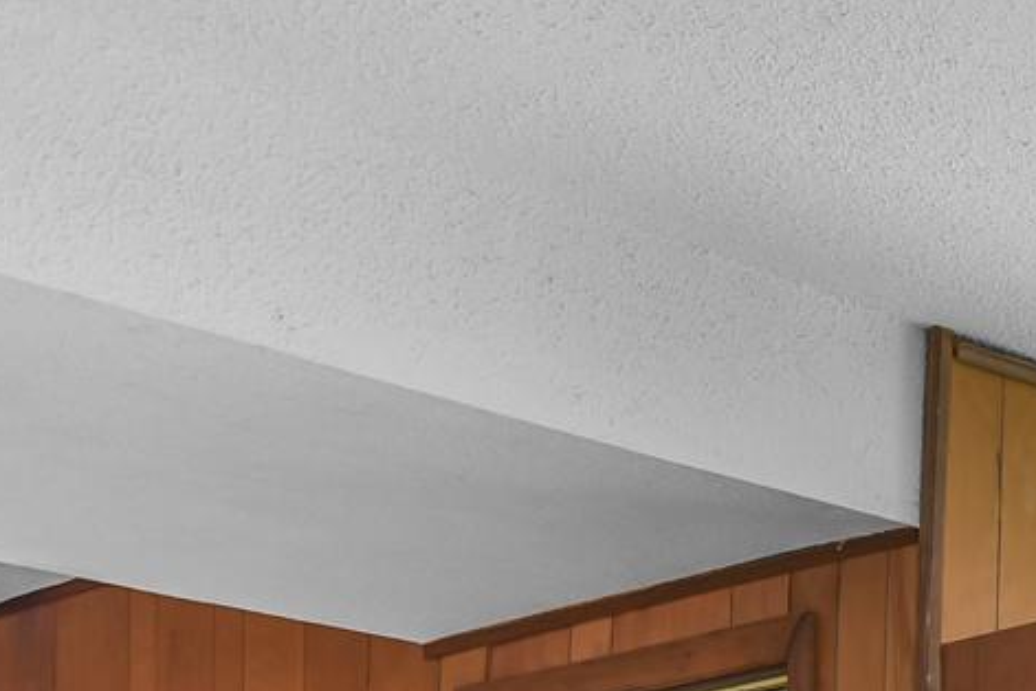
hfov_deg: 16.4
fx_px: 2878
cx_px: 1975
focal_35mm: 100
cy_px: 1359
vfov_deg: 12.2
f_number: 8
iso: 200
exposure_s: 1/4
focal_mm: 23
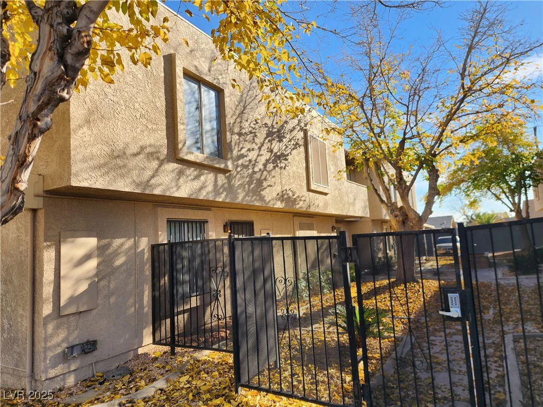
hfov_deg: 73.9
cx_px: 272
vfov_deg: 58.9
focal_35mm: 23
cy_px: 204
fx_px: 361
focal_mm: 5.4
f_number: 1.8
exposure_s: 1/690
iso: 20
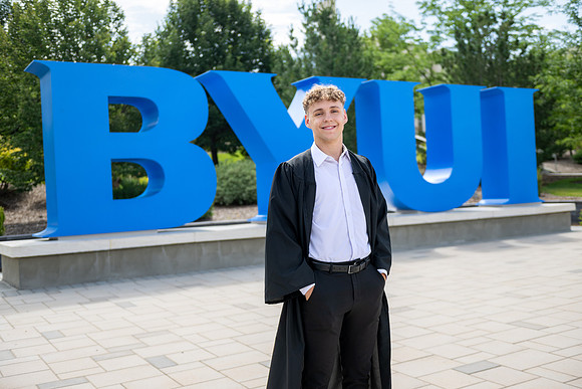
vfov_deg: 33.4
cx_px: 291
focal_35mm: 40
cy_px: 194
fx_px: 647
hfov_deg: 48.4
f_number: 2.8
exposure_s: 1/1250
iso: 100
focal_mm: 40
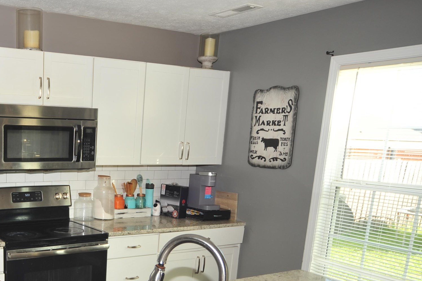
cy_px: 244
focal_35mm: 41
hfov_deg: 44.1
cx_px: 59
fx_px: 480
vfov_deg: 31.3
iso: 200
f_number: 5
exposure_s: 1/60
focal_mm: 20
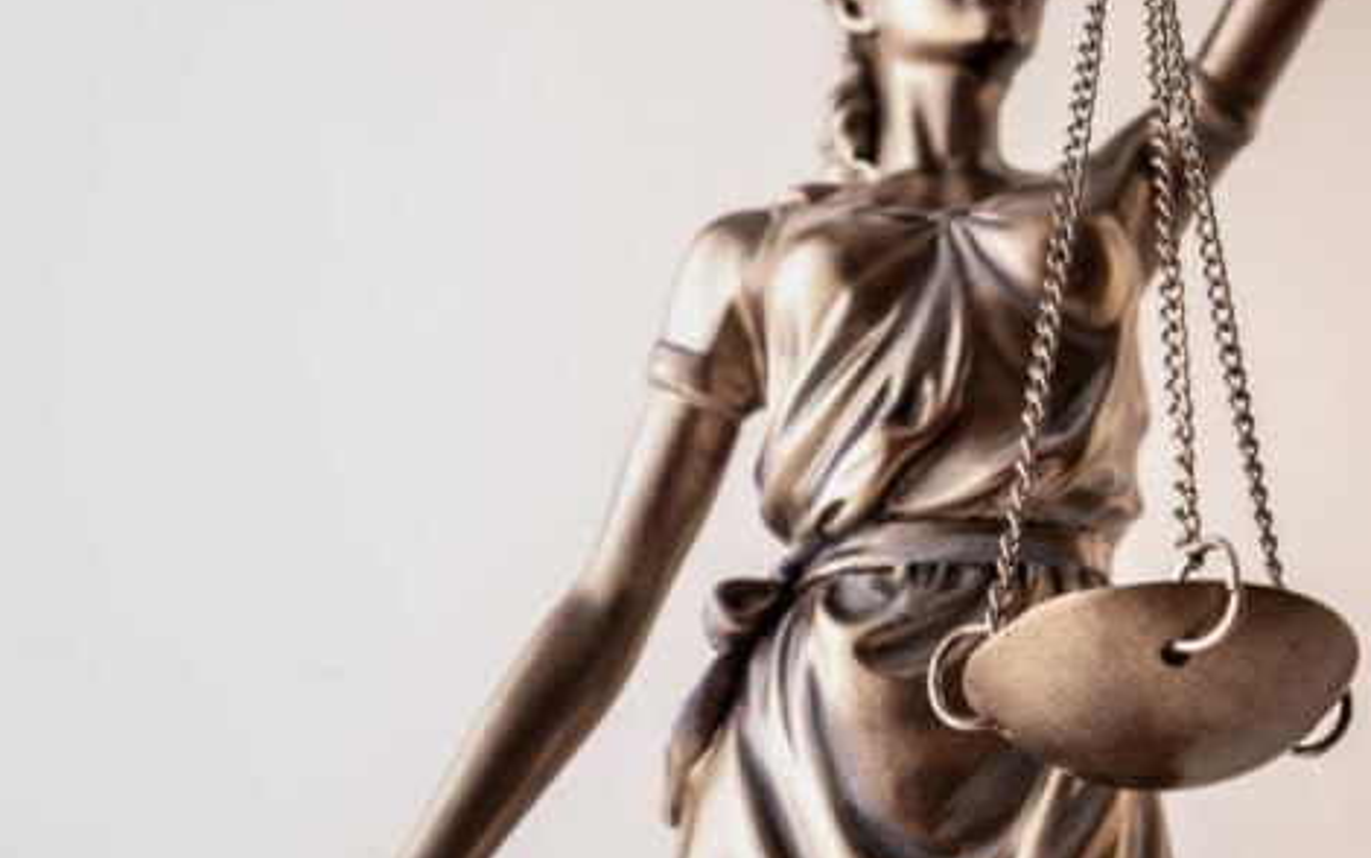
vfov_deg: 28.6
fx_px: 1682
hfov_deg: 43.8
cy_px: 356
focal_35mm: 45
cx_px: 904
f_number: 8
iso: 100
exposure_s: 1/160
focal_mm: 18
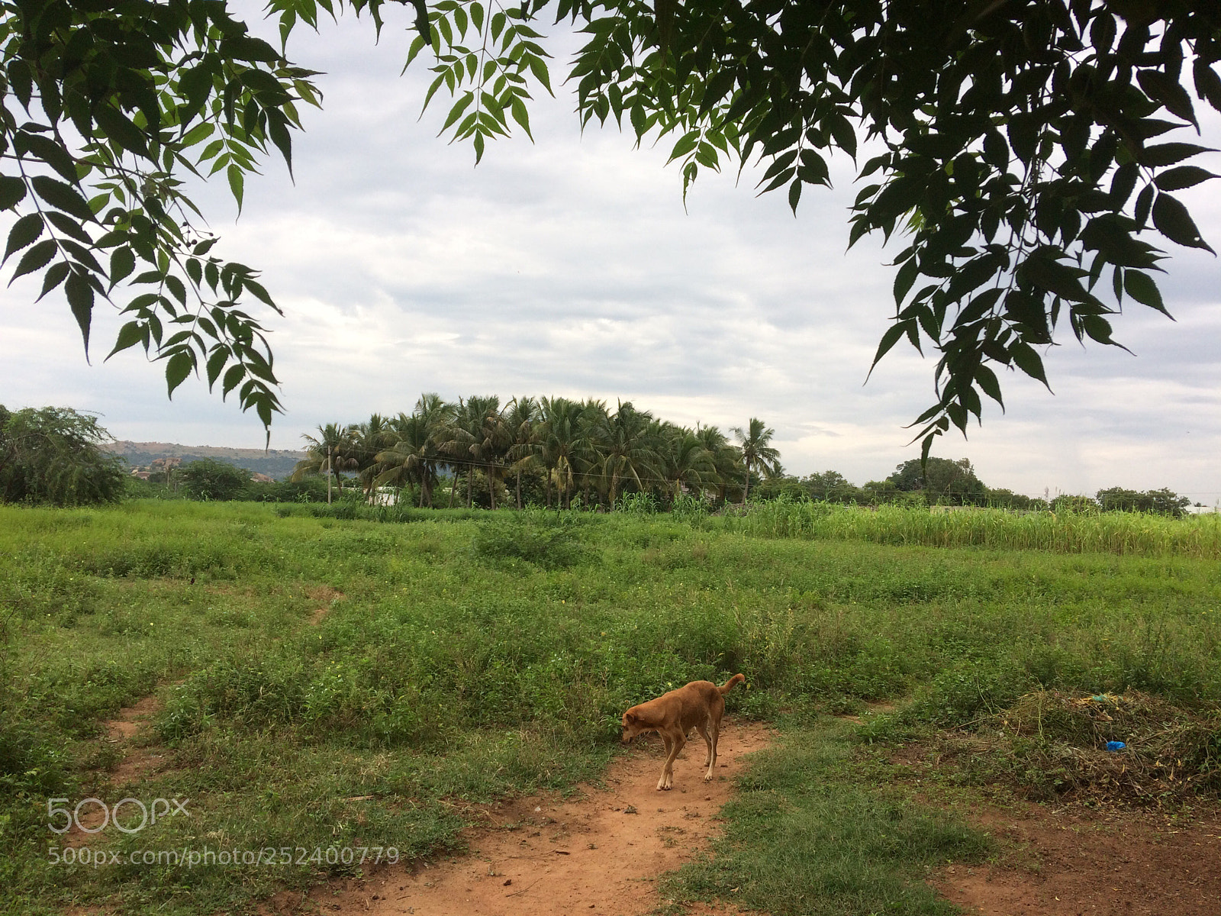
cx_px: 610
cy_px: 458
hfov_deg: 61.7
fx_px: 1023
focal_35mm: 29
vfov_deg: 48.2
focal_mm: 4.15
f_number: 2.2
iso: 32
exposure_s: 1/436
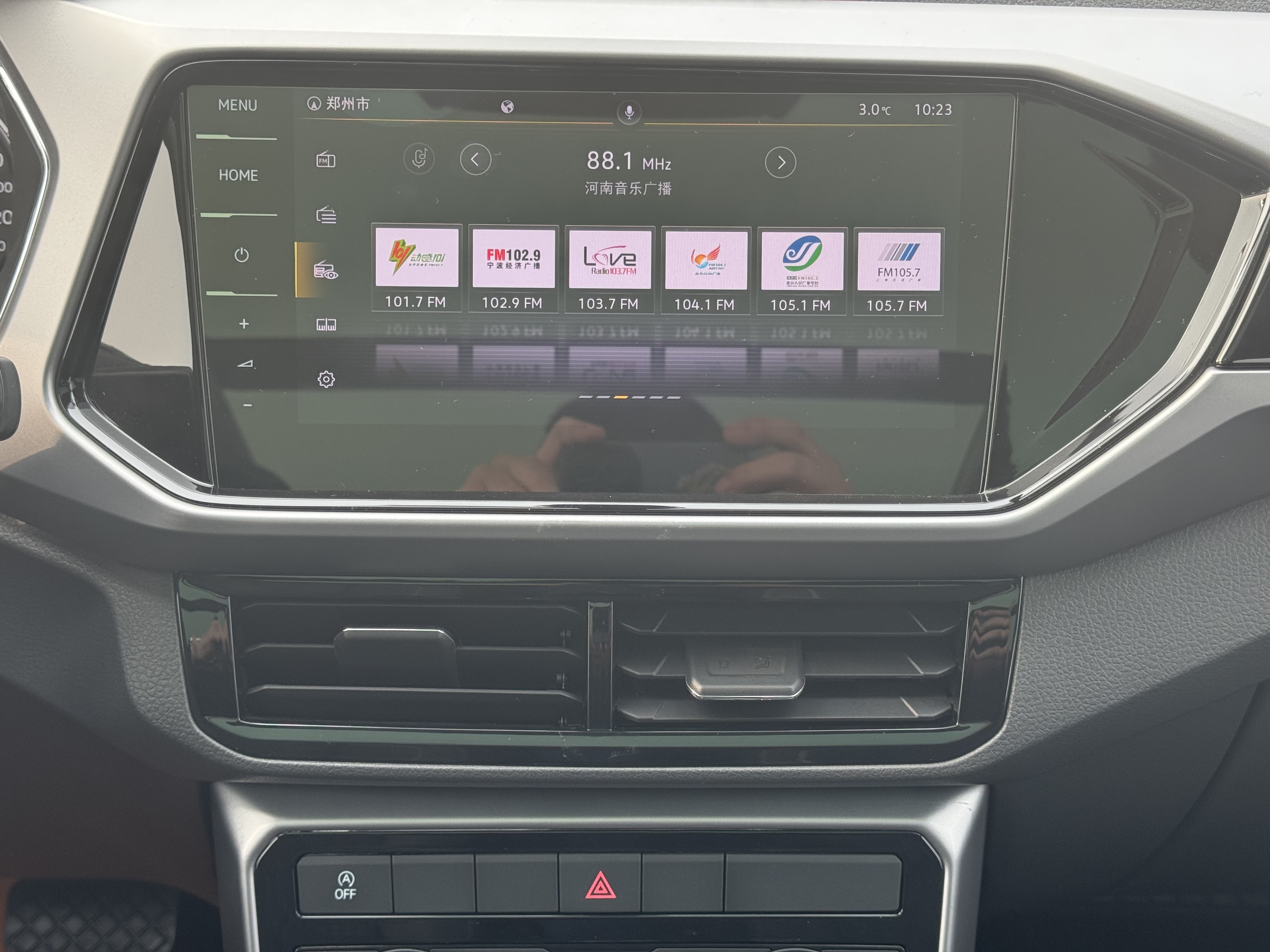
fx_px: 1761
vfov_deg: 30.3
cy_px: 476
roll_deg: -0.1
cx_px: 635
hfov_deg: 39.7
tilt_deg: -28.2
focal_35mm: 48
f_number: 1.78
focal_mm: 6.76
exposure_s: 1/172
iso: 80
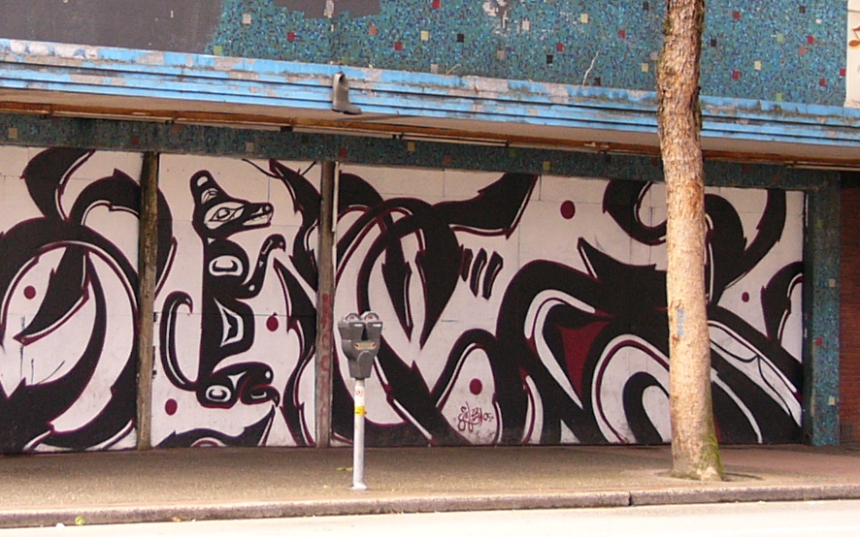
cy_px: 190
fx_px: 2602
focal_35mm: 111
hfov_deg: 18.6
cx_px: 144
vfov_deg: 11.8
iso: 50
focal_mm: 7.6
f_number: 2.8
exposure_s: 1/125
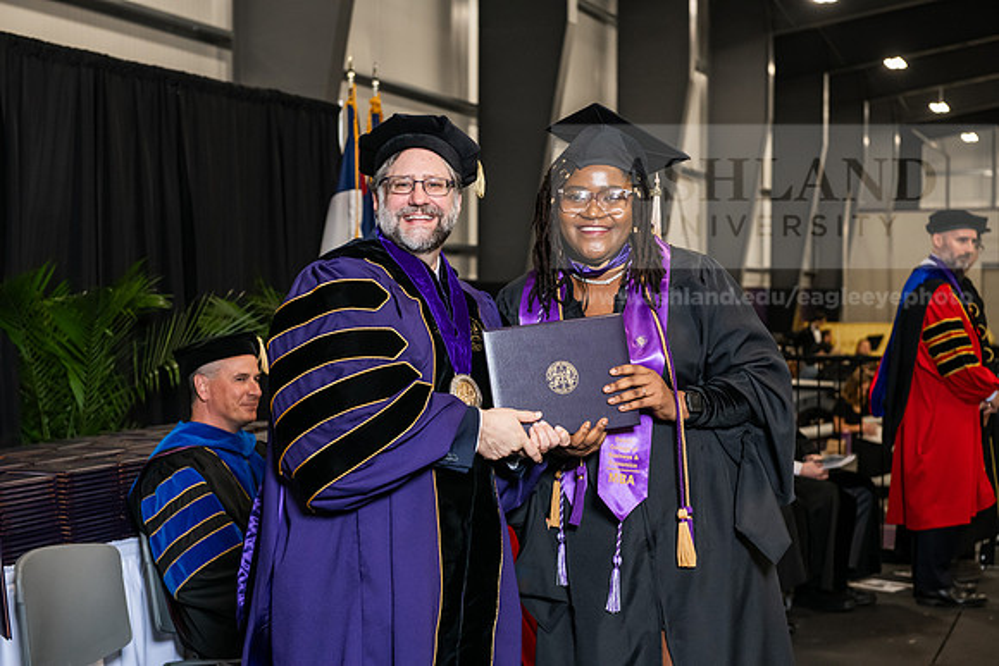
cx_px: 500
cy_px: 333
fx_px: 1721
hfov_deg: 32.4
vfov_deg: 21.9
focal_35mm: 62
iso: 2000
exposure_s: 1/200
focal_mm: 62
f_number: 5
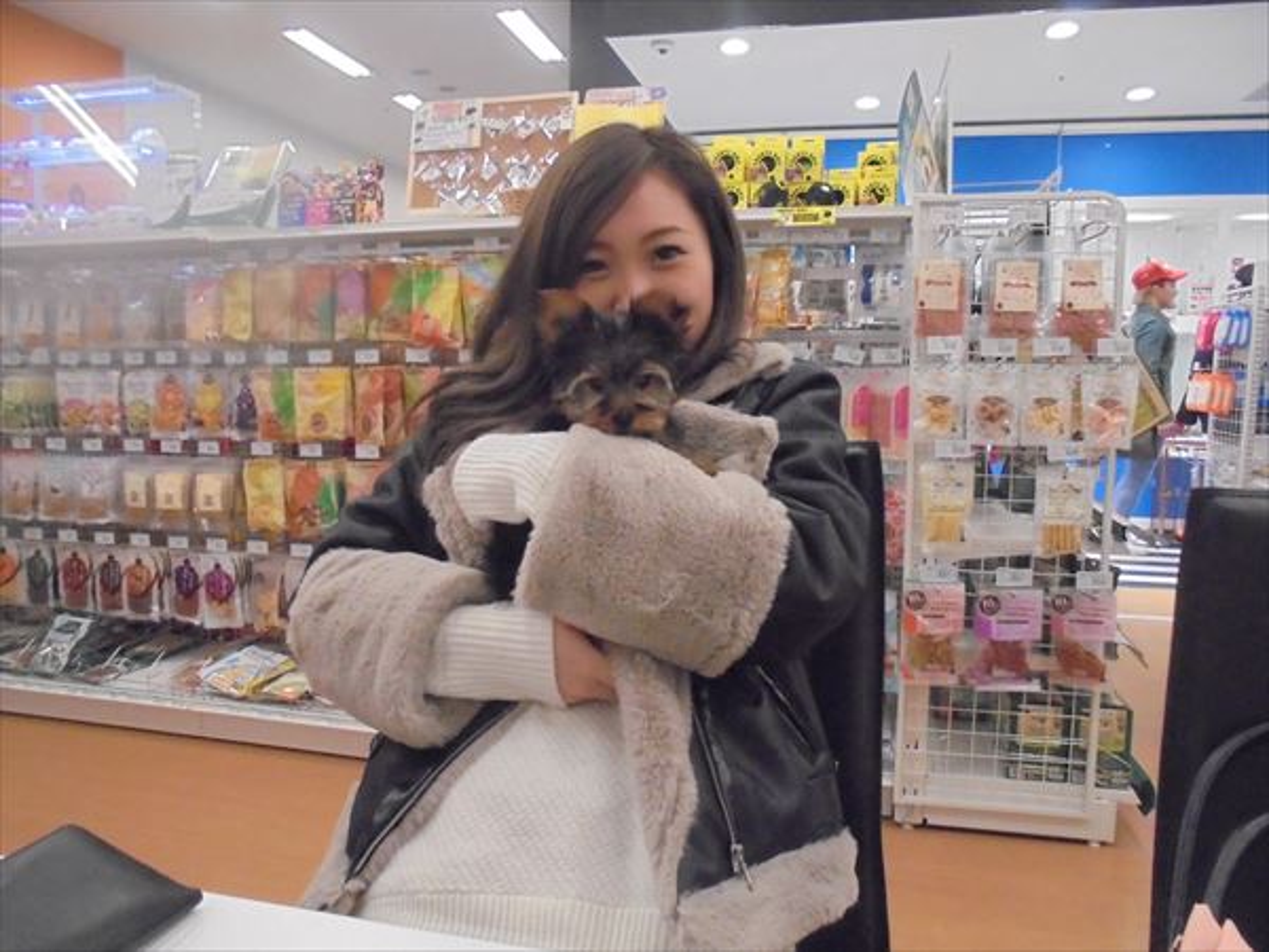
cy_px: 476
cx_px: 634
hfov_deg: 67.3
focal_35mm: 26
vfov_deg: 53.1
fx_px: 953
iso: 800
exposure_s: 1/80
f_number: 3.5
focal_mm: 4.6
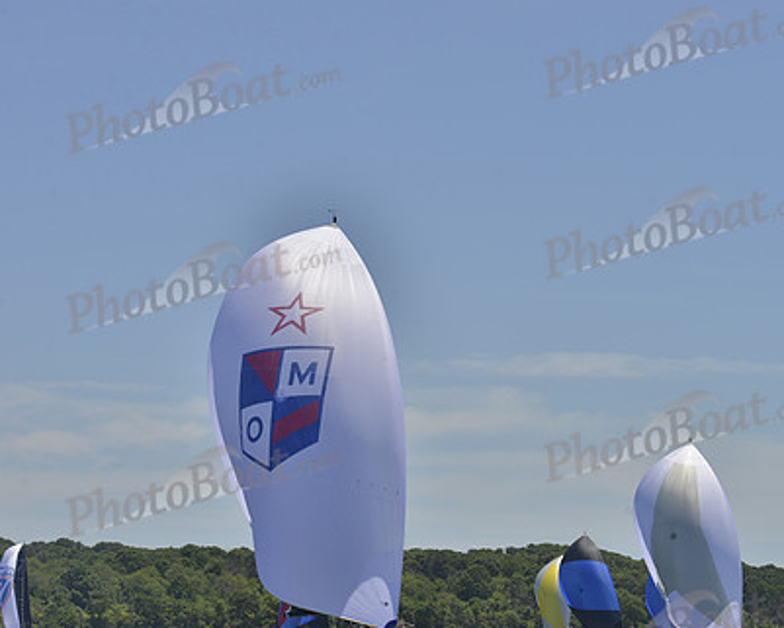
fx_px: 2901
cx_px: 444
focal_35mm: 125
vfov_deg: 12.3
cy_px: 357
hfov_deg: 15.4
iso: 280
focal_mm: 92
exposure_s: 1/1250
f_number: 10
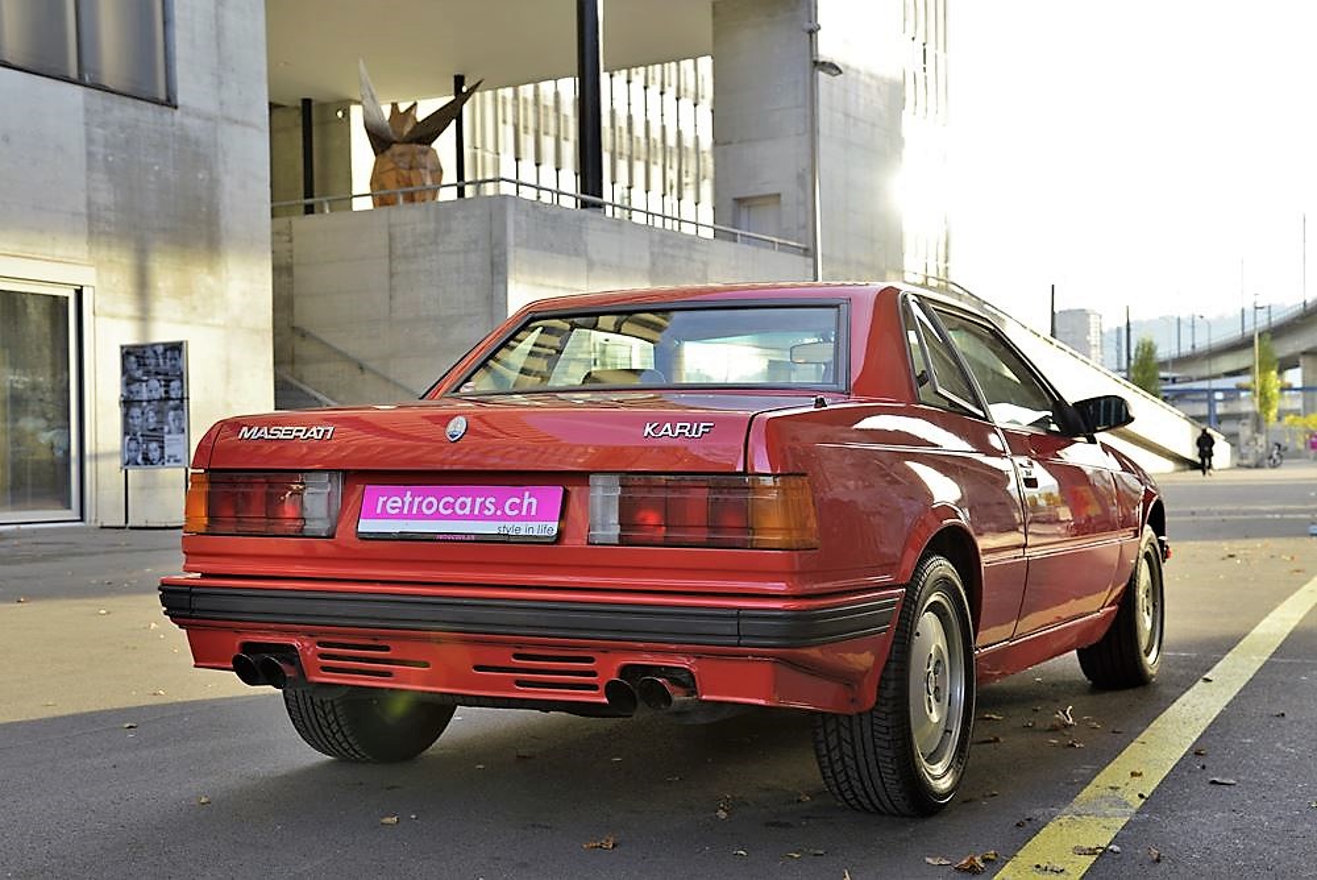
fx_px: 1757
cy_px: 440
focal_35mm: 48
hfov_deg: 41.1
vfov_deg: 28.1
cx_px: 658
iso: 320
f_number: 7.1
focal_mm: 48
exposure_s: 1/80
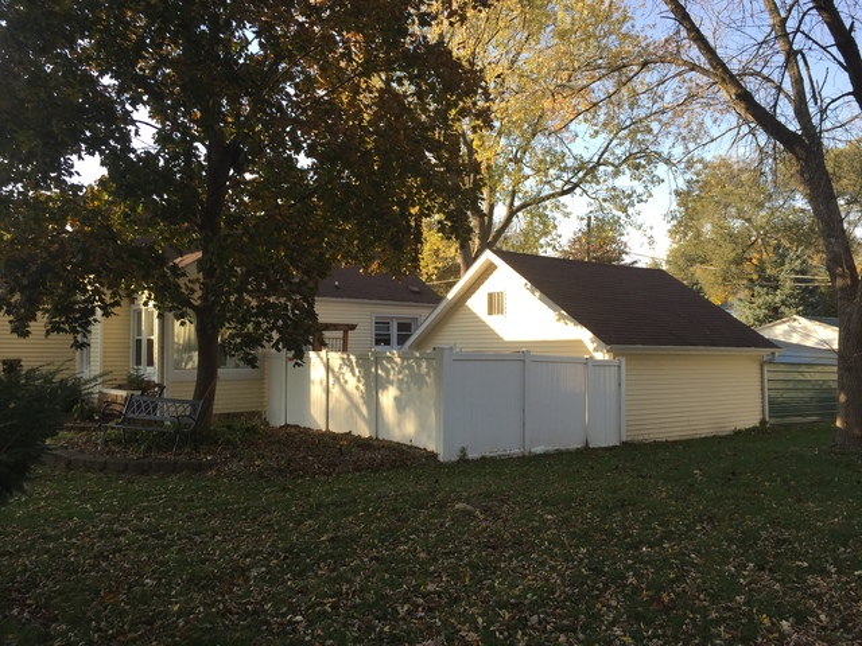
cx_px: 431
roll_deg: -1.4
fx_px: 722
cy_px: 323
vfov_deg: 48.2
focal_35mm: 29
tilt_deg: +2.2
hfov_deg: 61.7
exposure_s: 1/380
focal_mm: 4.15
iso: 32
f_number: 2.2
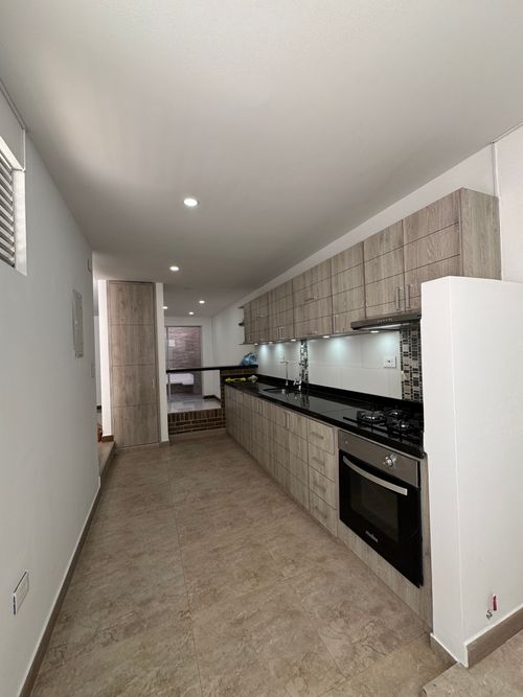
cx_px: 262
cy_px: 348
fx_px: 282
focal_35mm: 14
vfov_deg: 102.1
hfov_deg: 85.7
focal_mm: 2.22
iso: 125
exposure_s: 1/99
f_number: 2.2
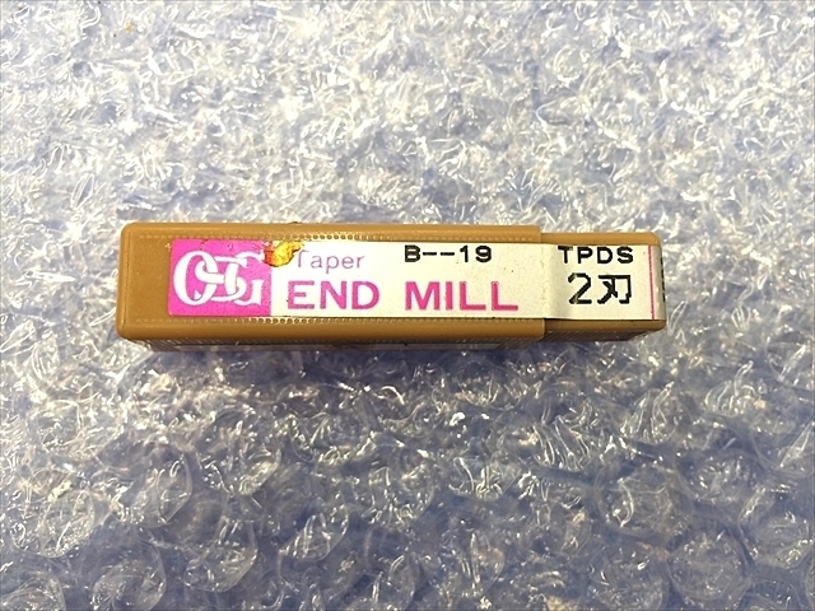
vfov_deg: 48.2
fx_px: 683
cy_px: 306
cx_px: 408
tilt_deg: -84.5
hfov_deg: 61.7
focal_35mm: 29
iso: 100
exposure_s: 1/30
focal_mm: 4.15
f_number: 2.2
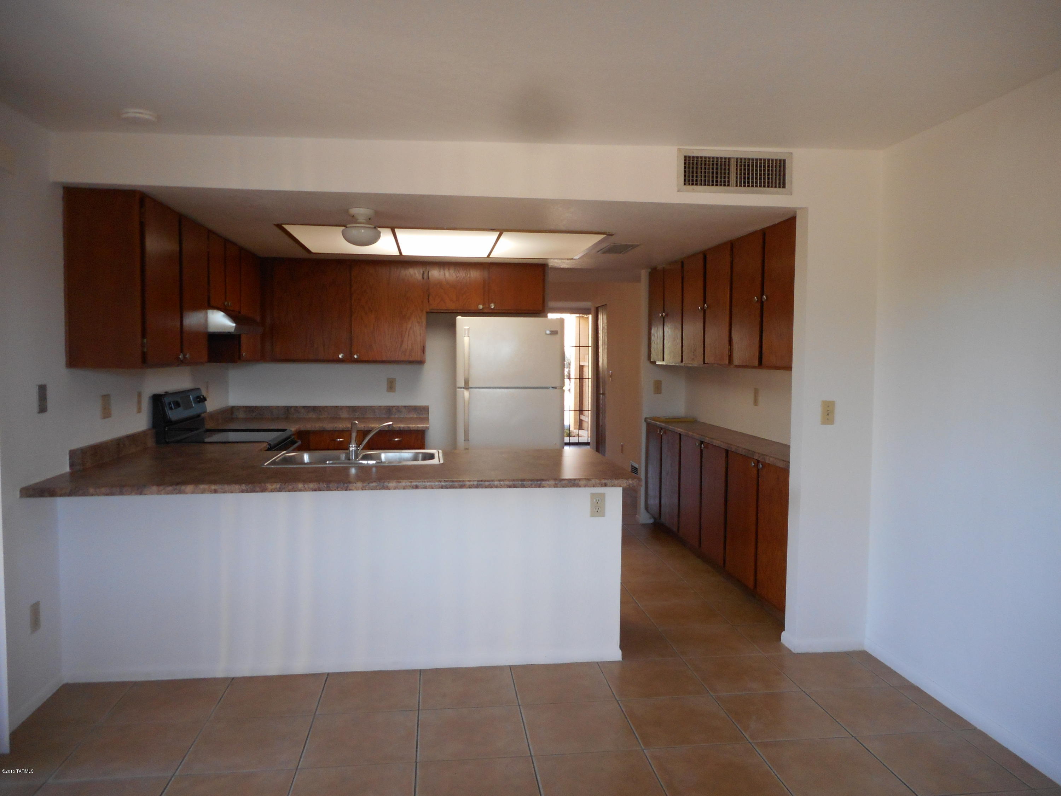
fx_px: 766
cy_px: 398
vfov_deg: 54.9
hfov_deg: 69.4
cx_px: 530
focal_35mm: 25
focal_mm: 4.5
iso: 180
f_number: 3.7
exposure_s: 1/30
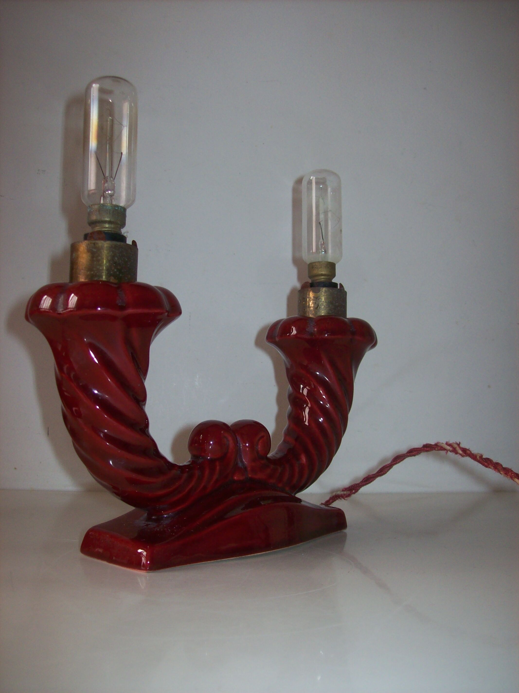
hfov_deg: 39.6
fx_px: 720
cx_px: 260
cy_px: 346
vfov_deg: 51.4
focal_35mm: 36
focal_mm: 6
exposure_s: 1/64
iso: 80
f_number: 2.7
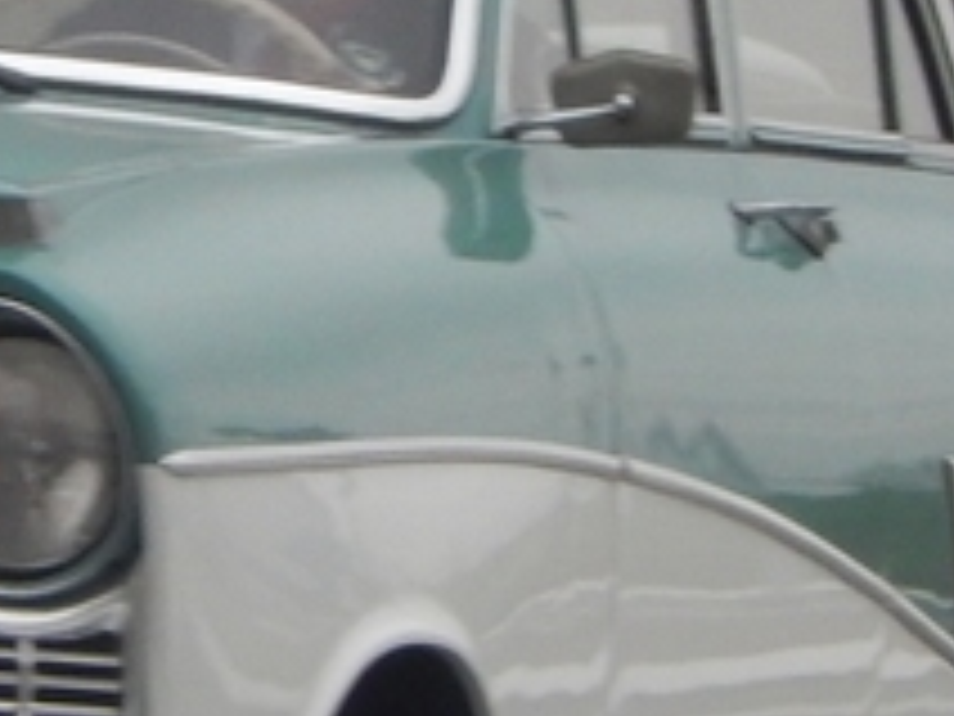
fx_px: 17445
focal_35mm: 633
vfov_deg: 2.3
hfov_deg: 3.1
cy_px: 99
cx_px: 76
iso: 400
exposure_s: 1/200
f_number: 5.6
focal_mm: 24.1
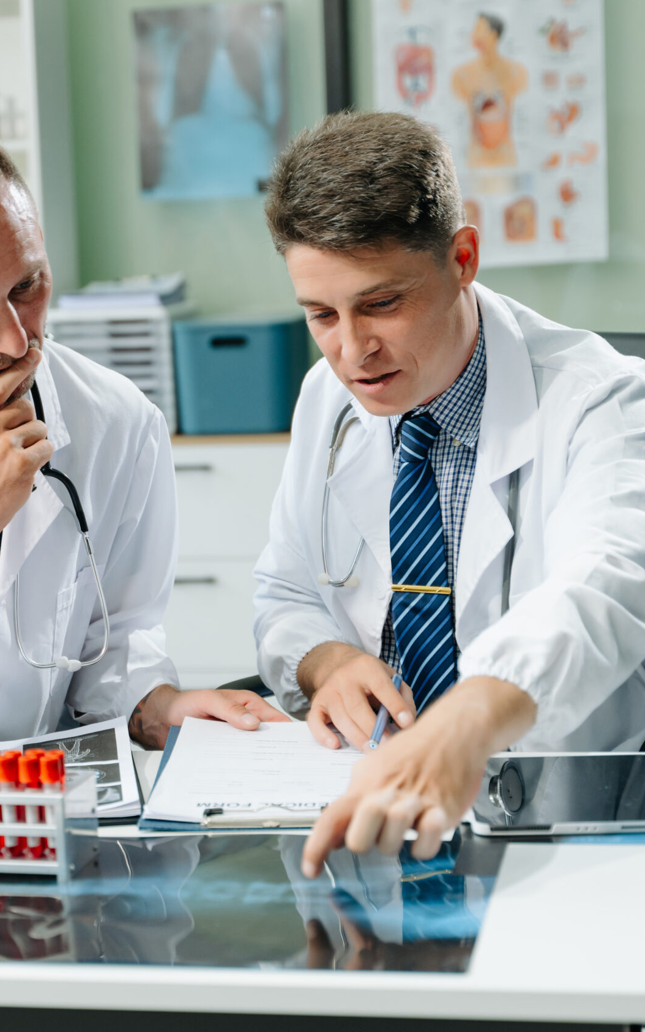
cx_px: 174
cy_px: 517
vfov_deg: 25.2
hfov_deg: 15.9
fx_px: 2306
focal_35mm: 82
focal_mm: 53
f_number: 2.8
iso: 500
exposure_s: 1/125
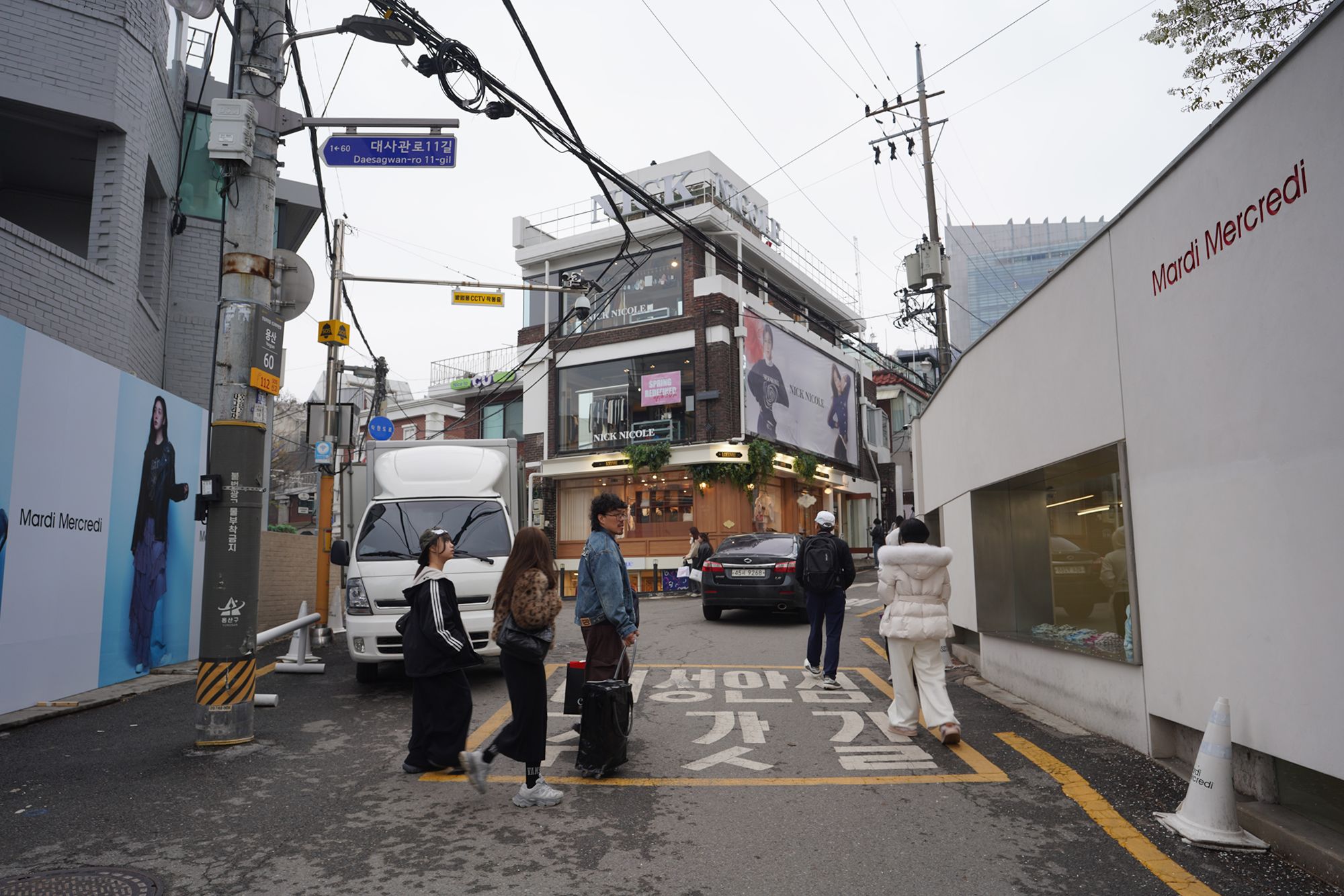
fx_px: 896
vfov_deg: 53.1
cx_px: 672
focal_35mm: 24
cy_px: 448
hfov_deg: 73.7
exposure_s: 1/100
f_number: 5.6
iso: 100
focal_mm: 24
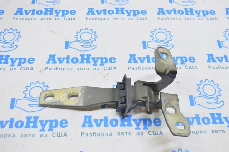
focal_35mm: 42
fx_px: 267
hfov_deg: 46.5
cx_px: 114
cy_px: 76
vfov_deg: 31.8
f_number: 5.6
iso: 400
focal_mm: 28
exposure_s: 1/20
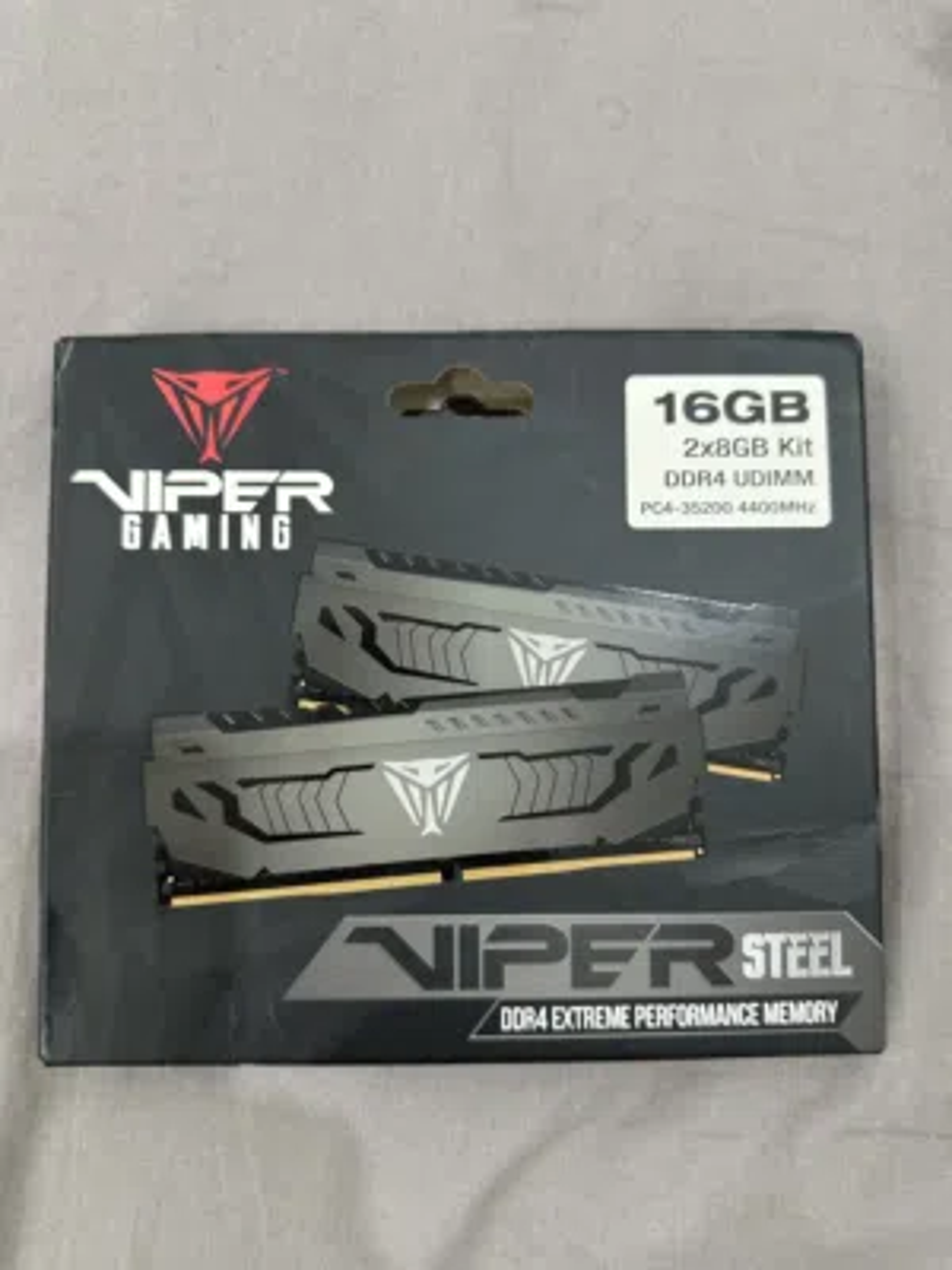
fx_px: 880
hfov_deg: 56.8
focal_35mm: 24
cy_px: 635
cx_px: 476
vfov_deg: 71.6
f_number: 1.78
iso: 250
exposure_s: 1/50
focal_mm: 6.86
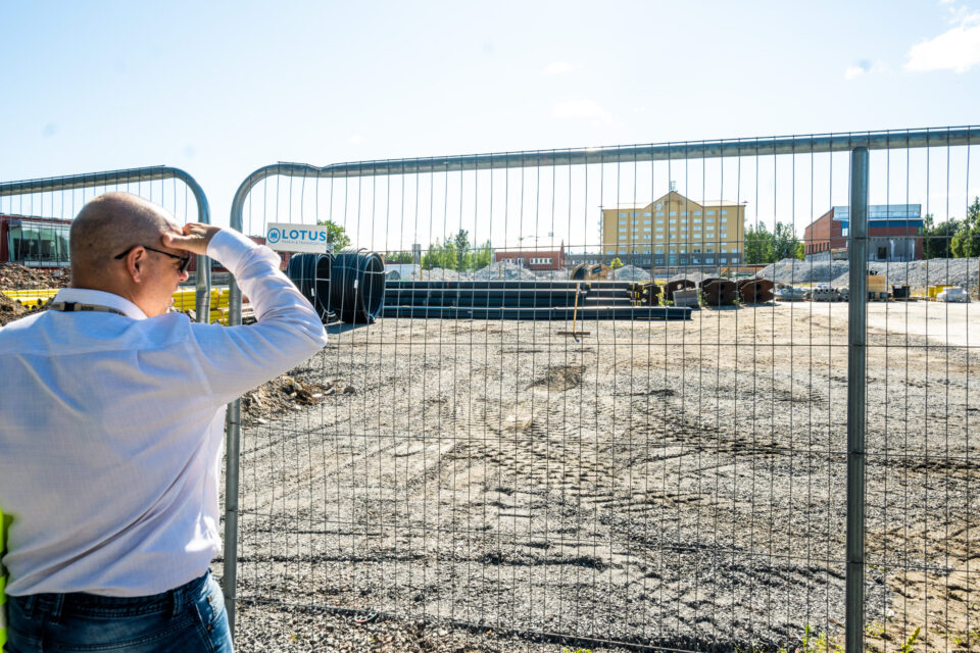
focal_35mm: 24
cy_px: 326
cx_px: 490
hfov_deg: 73.7
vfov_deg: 53.1
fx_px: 653
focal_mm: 16
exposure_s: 1/250
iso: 100
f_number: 8
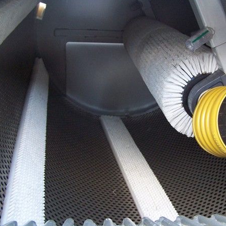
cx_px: 168
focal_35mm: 53
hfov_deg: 31.6
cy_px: 122
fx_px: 391
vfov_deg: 32.2
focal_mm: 6.3
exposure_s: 1/20
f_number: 2.8
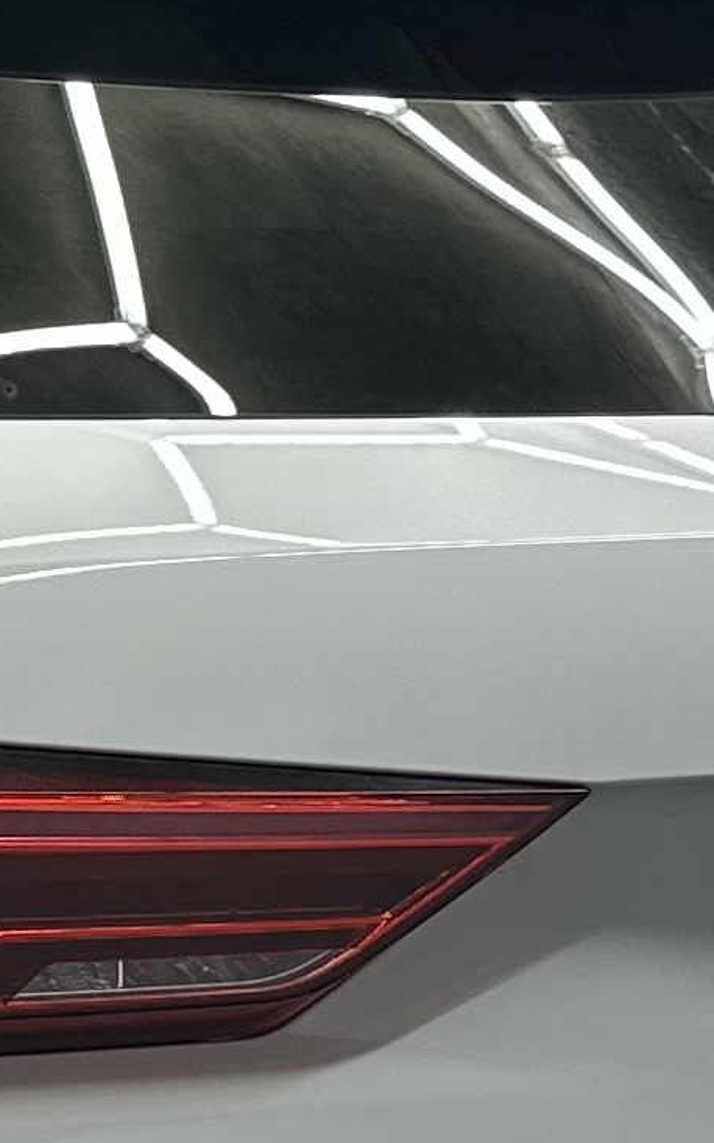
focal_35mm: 140
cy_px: 739
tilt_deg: -6.5
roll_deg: -0.8
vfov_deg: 14.9
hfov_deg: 9.2
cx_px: -271
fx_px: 4360
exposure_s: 1/100
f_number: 1.78
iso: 80
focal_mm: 6.86
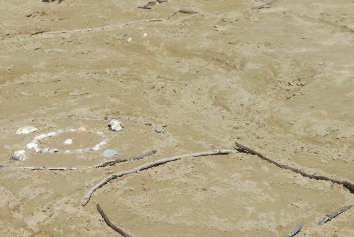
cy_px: 188
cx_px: 90
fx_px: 1860
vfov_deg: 7.3
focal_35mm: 189
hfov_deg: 10.9
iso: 1000
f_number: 10
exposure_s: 1/1600
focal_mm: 65
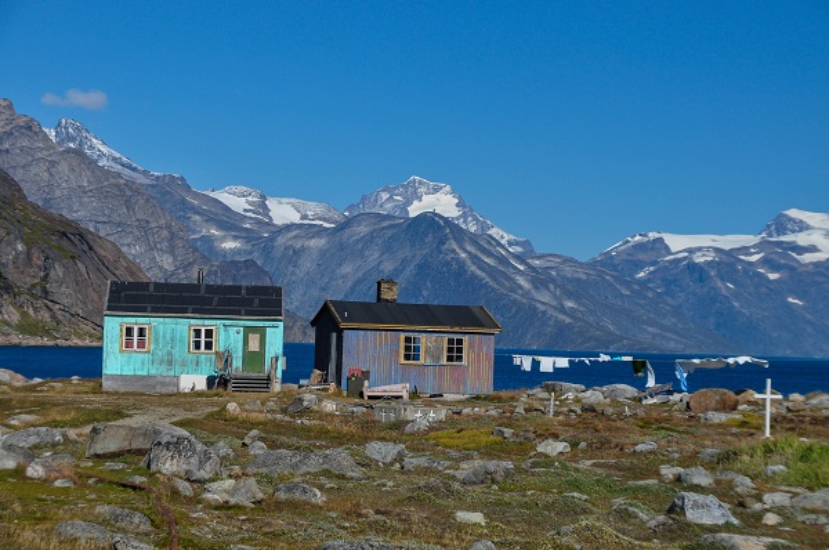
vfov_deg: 14.0
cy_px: 275
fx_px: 2242
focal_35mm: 98
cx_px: 414
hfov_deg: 21.0
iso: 200
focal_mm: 65
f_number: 9
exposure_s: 1/320
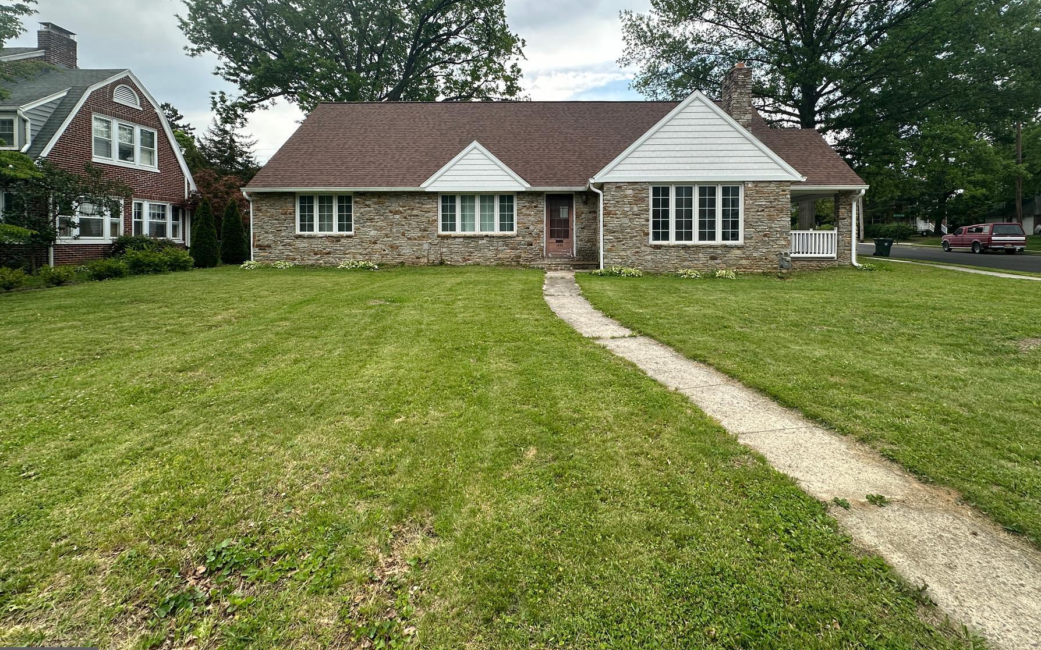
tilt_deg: -0.5
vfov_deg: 67.1
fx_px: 482
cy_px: 248
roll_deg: +0.1
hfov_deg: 94.3
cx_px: 549
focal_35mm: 17
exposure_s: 1/682
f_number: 2.2
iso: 40
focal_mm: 2.22
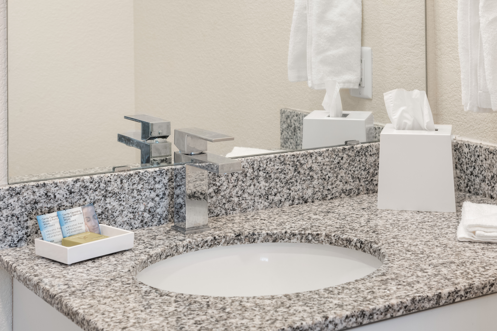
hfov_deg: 28.8
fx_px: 966
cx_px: 248
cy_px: 166
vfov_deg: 19.5
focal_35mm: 70
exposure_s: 1/25
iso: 640
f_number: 11
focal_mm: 70
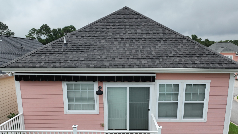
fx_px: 189
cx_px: 124
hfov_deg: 64.3
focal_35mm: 30
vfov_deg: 38.1
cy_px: 98
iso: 160
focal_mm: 12.29
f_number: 3.2
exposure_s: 1/1000
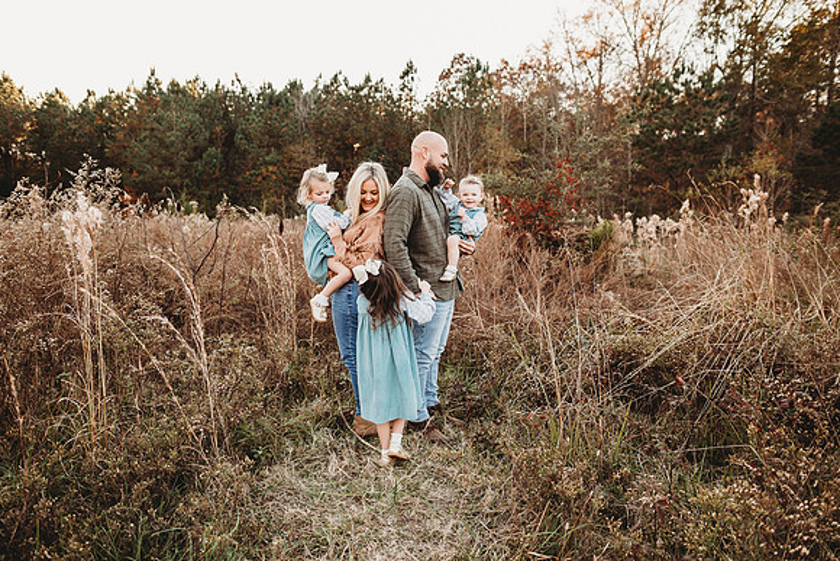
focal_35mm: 24
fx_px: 560
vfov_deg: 53.2
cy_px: 280
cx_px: 420
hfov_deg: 73.7
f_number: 2.8
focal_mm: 24
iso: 200
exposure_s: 1/250
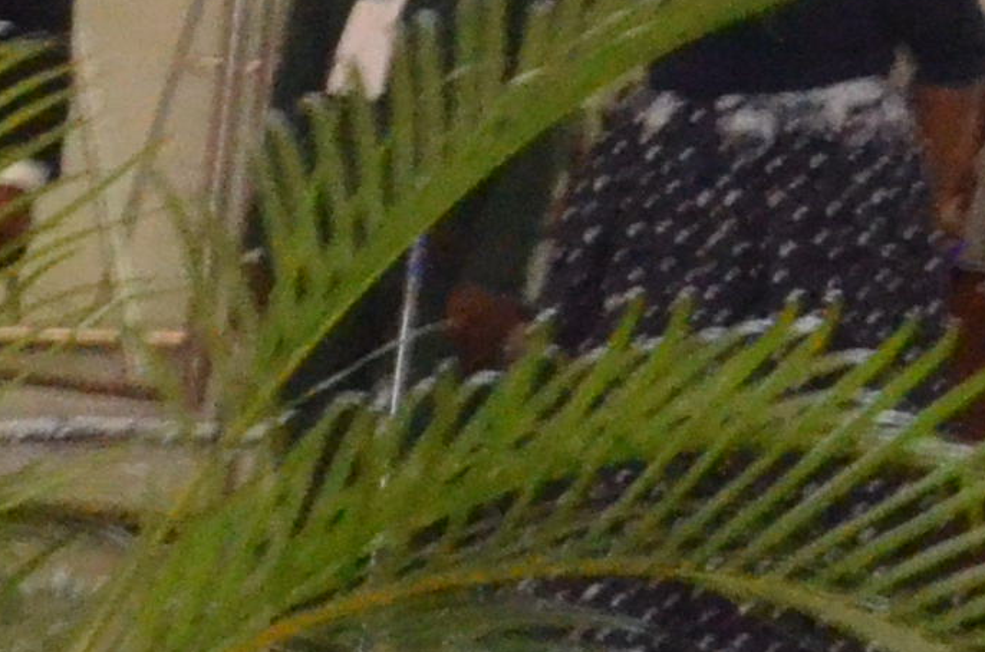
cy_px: 349
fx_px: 9418
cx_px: -2533
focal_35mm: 345
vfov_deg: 4.0
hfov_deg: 5.4
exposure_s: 1/125
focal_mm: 32
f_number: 8
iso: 5000
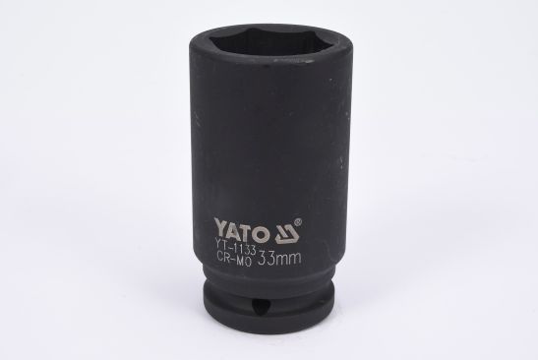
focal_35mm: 75
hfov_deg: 27.0
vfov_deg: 18.2
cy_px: 180
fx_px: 1122
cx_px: 269
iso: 250
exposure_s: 1/125
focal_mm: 50
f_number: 16
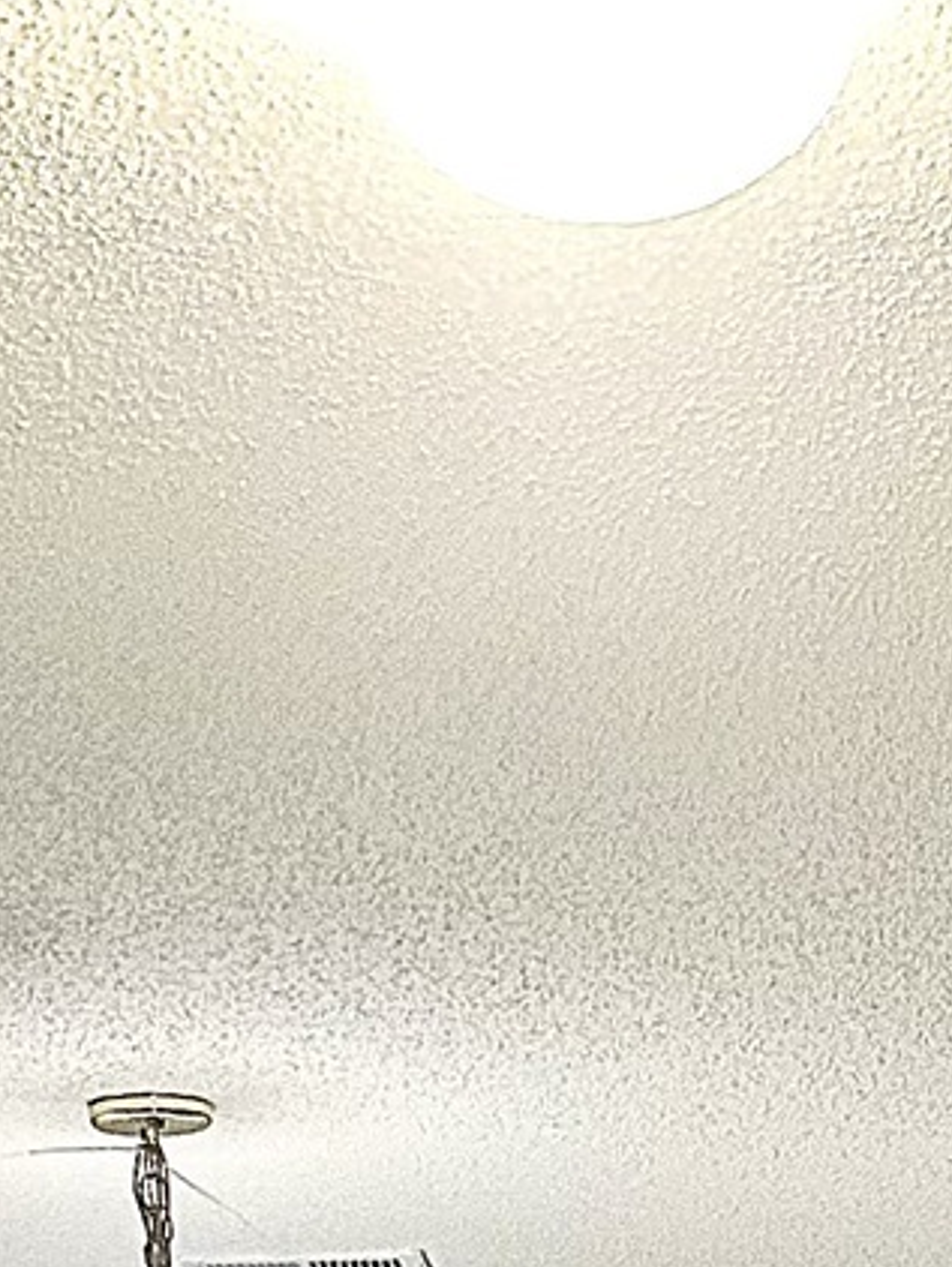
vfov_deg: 12.6
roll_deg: +0.5
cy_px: 2756
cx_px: 616
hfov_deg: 11.3
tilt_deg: -4.9
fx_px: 4799
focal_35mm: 131
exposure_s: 1/60
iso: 320
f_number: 1.78
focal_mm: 6.86
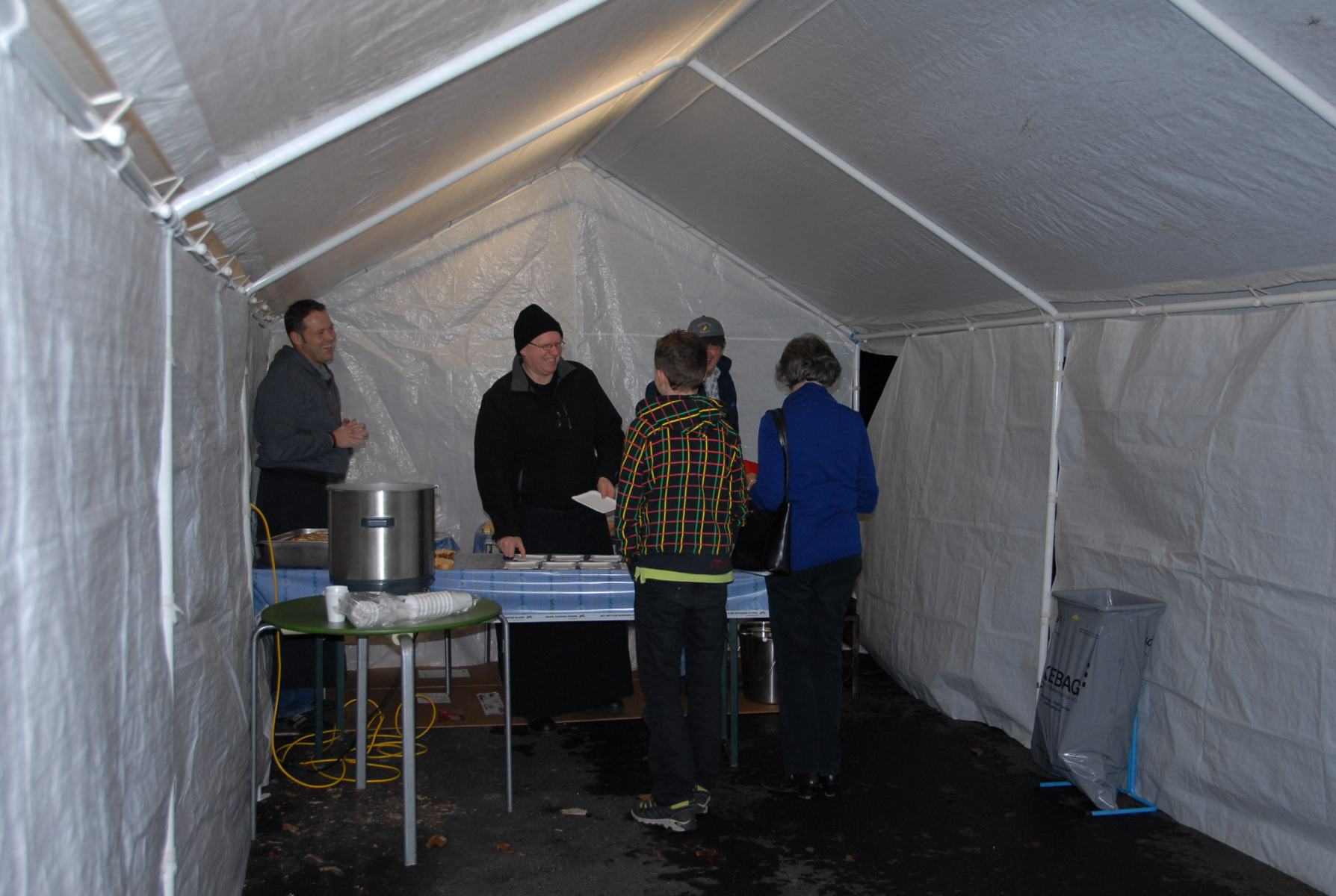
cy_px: 448
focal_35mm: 36
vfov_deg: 37.0
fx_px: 1339
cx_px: 668
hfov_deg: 53.0
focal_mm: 24
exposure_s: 1/60
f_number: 3.8
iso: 320
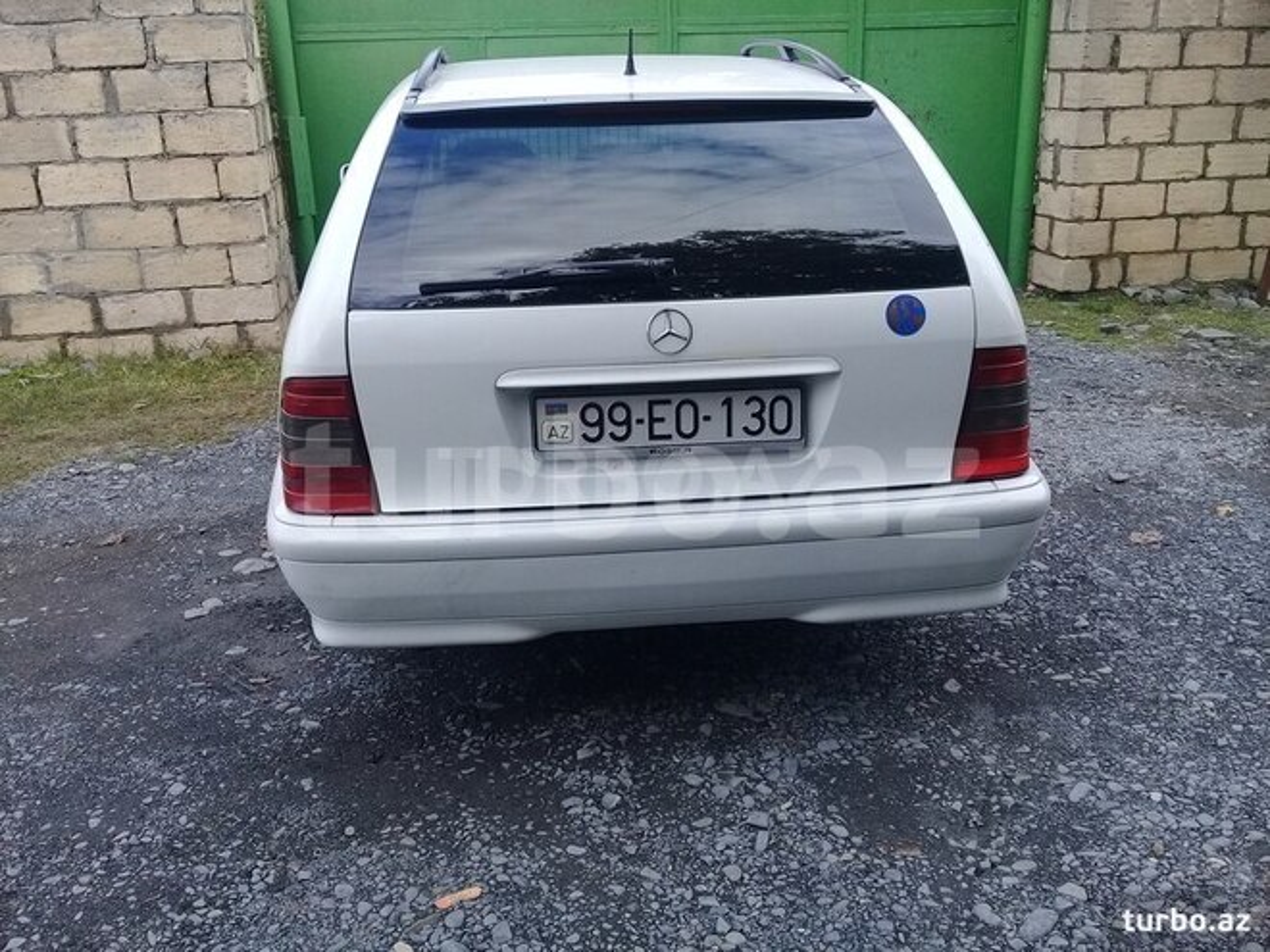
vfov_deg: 45.4
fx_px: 1137
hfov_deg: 58.4
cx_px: 635
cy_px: 476
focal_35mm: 31
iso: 50
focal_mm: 3.3
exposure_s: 1/344
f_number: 2.2
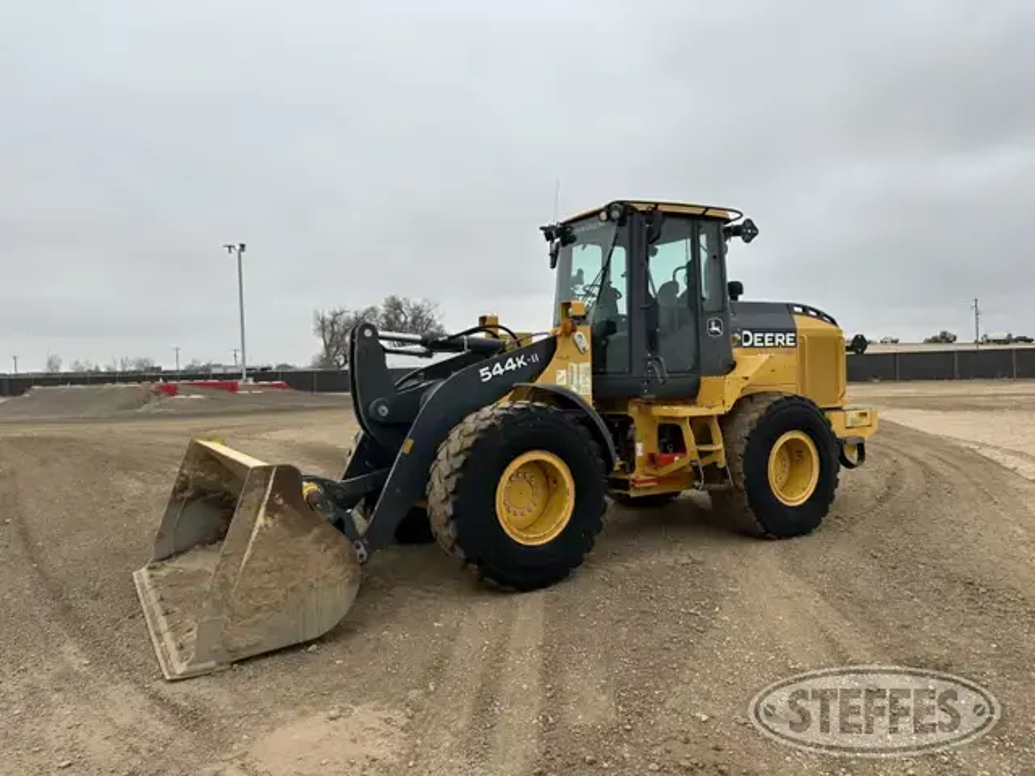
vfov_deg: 56.8
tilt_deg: -1.2
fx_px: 718
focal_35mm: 24
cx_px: 518
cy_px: 388
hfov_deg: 71.6
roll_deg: +1.6
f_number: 1.78
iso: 80
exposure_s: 1/1473
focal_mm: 6.86
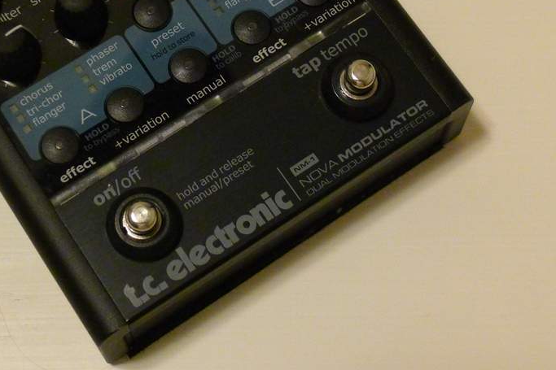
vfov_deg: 16.3
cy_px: 67
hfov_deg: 24.4
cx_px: 210
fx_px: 1281
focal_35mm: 83
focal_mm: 10.7
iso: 800
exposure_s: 1/40
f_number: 2.7
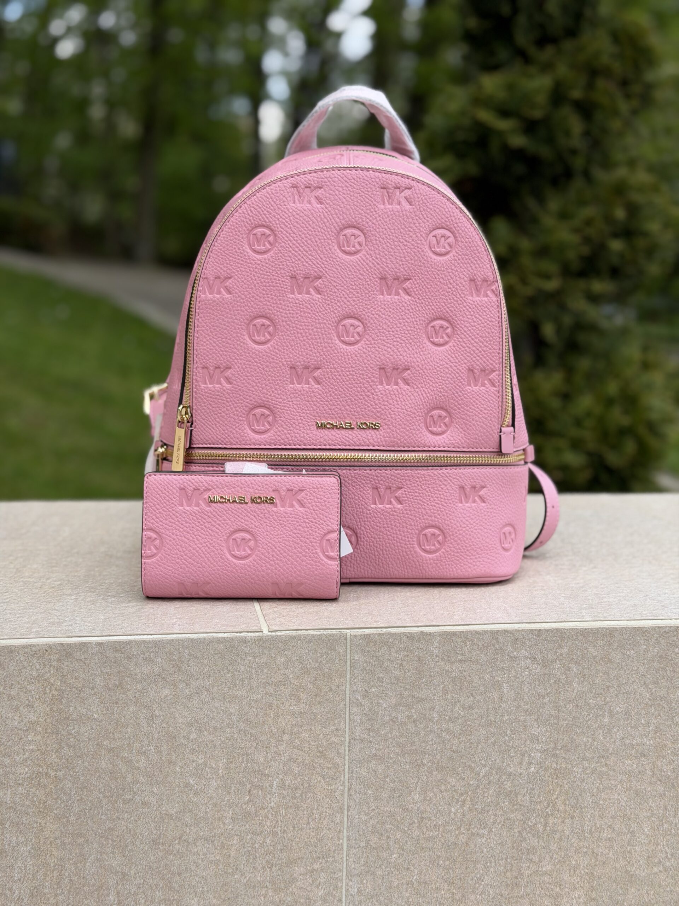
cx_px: 340
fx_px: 1255
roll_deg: -1.5
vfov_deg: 39.7
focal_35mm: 48
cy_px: 453
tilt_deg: -9.1
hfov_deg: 30.3
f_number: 1.78
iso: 64
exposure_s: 1/2494
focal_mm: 6.76
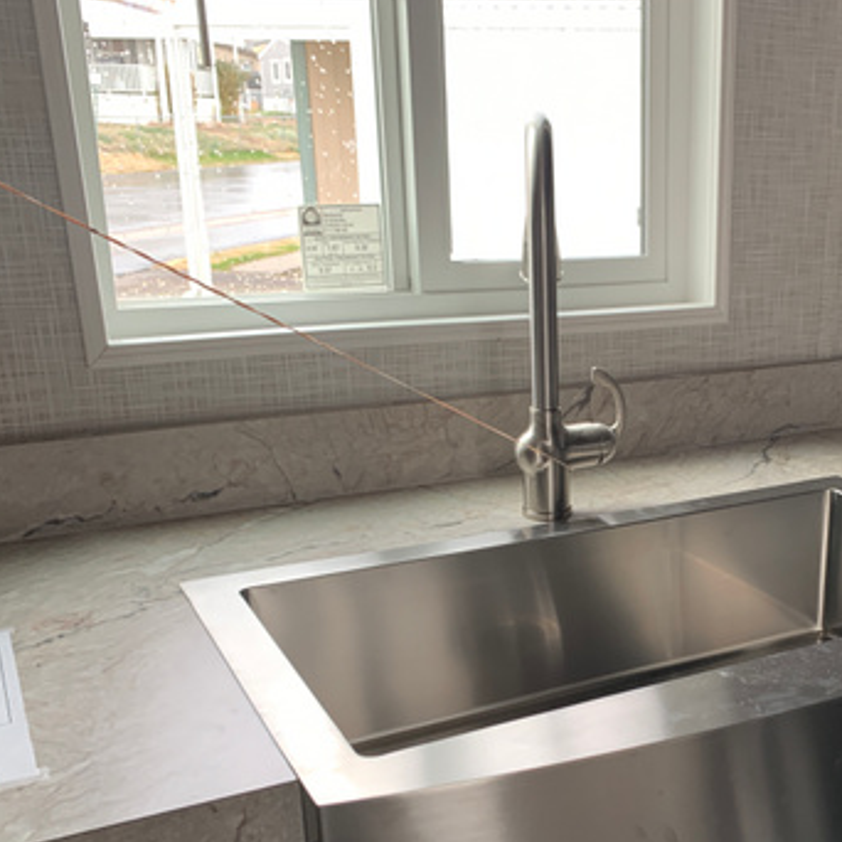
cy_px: 571
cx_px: 675
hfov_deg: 37.7
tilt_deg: -19.1
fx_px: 1183
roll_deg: -2.2
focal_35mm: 43
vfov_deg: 38.7
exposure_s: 1/60
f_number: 1.8
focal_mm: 4.25
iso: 100
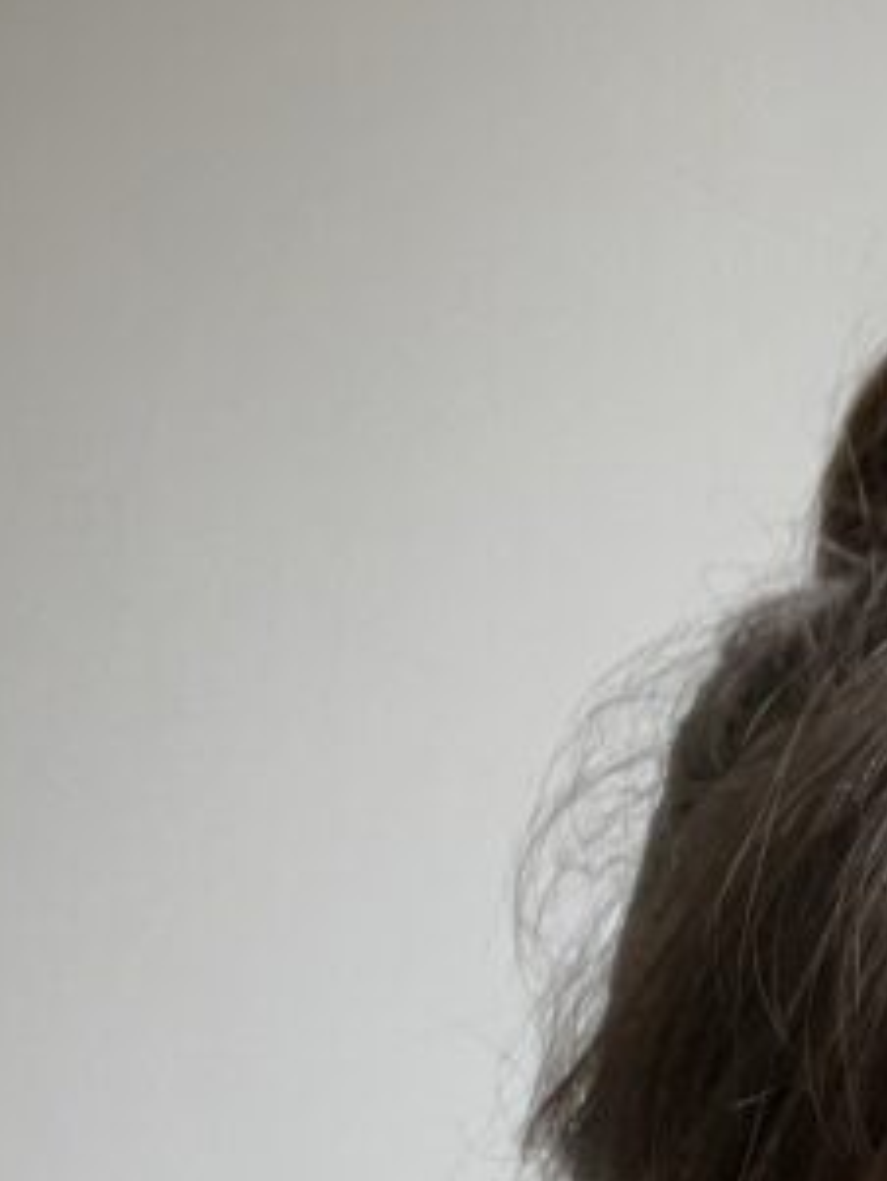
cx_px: 958
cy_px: 1970
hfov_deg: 14.2
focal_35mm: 102
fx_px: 3482
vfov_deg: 16.7
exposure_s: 1/68
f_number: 2.2
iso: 100
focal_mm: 2.71
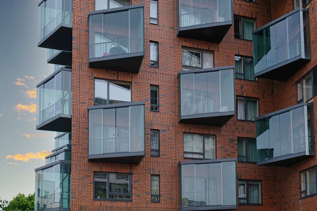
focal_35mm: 42
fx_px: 370
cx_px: 158
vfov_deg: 31.9
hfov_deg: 46.4
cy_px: 106
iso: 100
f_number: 5
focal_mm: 27.7
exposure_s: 1/250
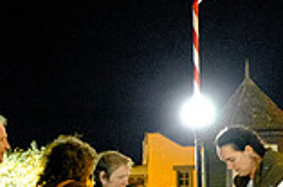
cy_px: 209
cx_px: -65
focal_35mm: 100
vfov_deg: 13.3
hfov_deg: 19.2
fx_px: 785
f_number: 2.8
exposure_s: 1/30
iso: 4000
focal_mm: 18
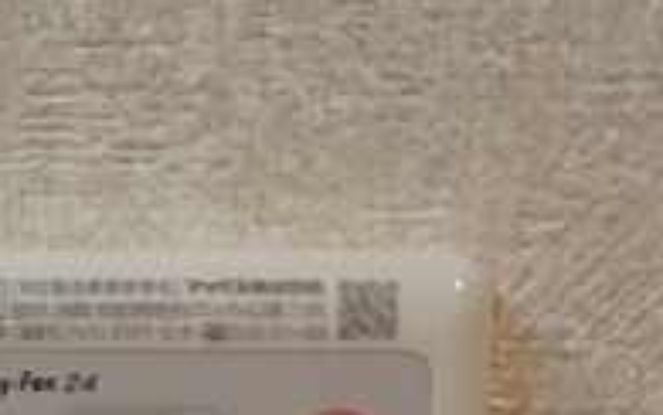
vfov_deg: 16.2
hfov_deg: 27.9
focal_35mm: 73
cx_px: 184
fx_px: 1319
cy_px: 640
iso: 250
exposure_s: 1/30
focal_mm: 3.7
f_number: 3.5
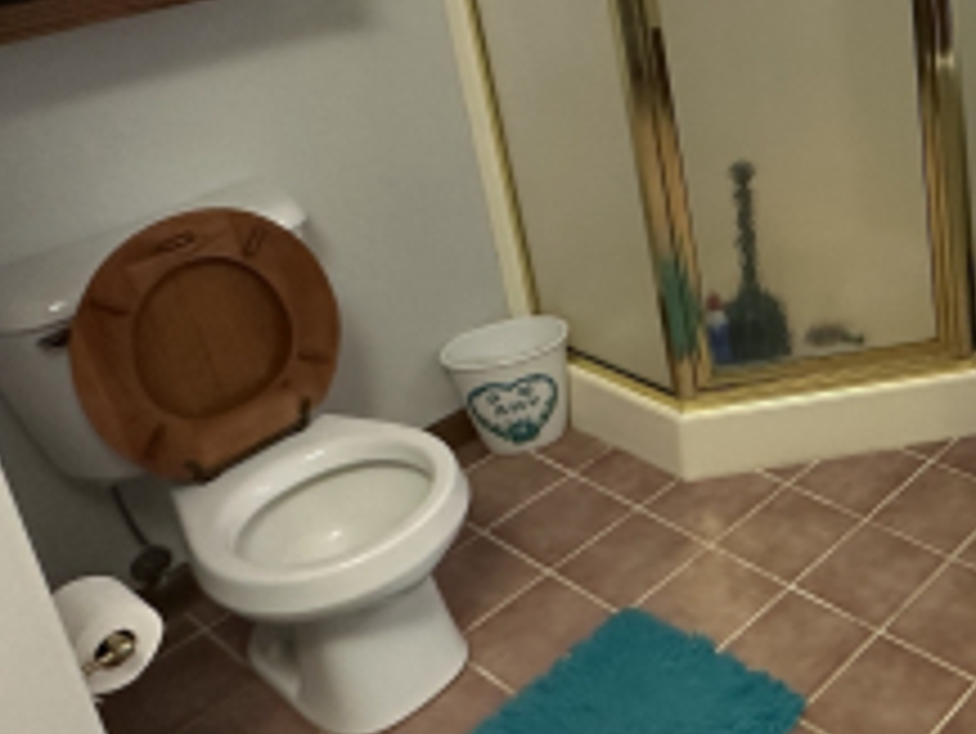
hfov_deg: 38.1
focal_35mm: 43
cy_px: 104
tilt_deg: -19.3
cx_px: 1014
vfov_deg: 32.3
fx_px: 1213
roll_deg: +2.9
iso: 320
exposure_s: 1/99
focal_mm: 2.22
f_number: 2.2
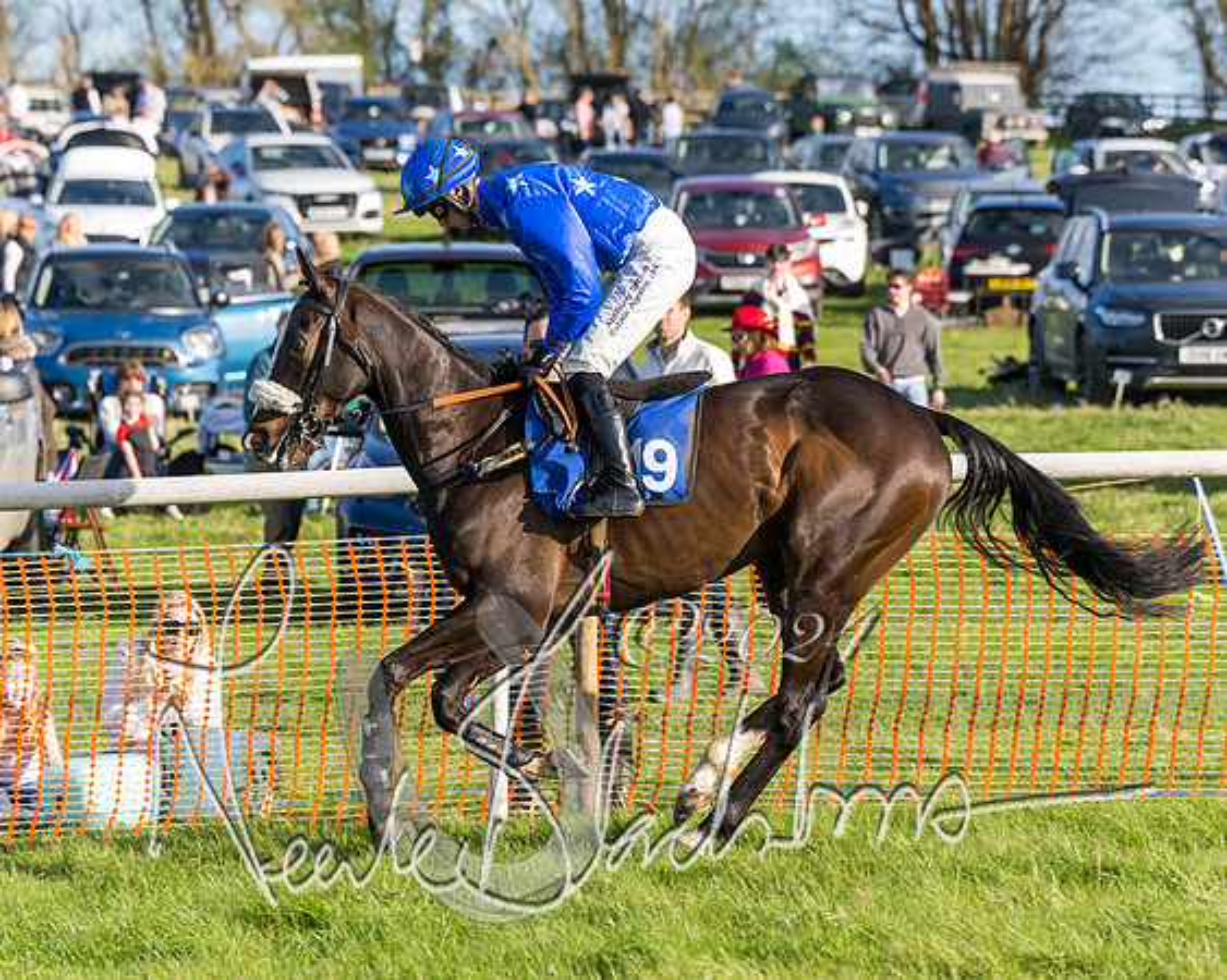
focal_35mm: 242
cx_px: 613
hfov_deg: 8.0
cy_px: 529
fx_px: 8774
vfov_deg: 6.4
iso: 400
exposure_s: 1/1600
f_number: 4
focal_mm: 125
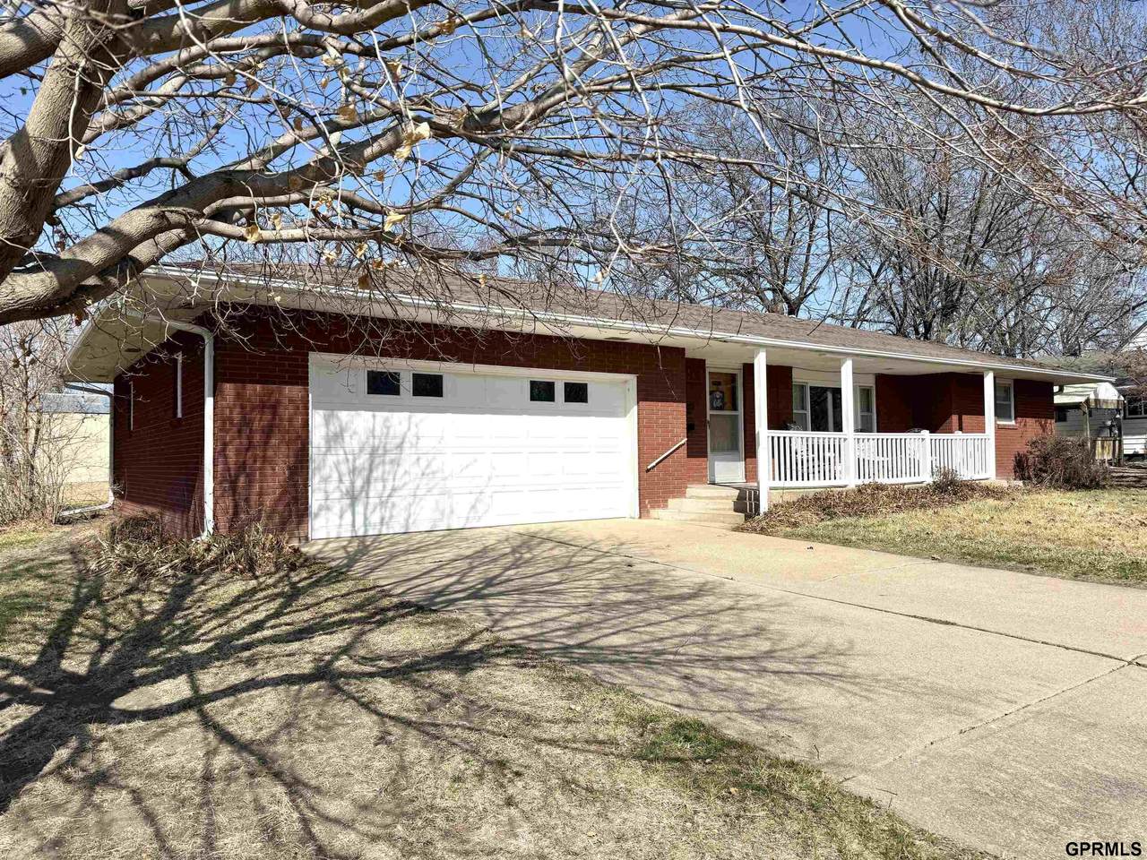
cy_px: 430
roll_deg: +0.2
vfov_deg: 56.8
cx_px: 574
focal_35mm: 24
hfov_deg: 71.6
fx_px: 795
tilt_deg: +2.3
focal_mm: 6.76
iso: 80
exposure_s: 1/5714
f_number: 1.78
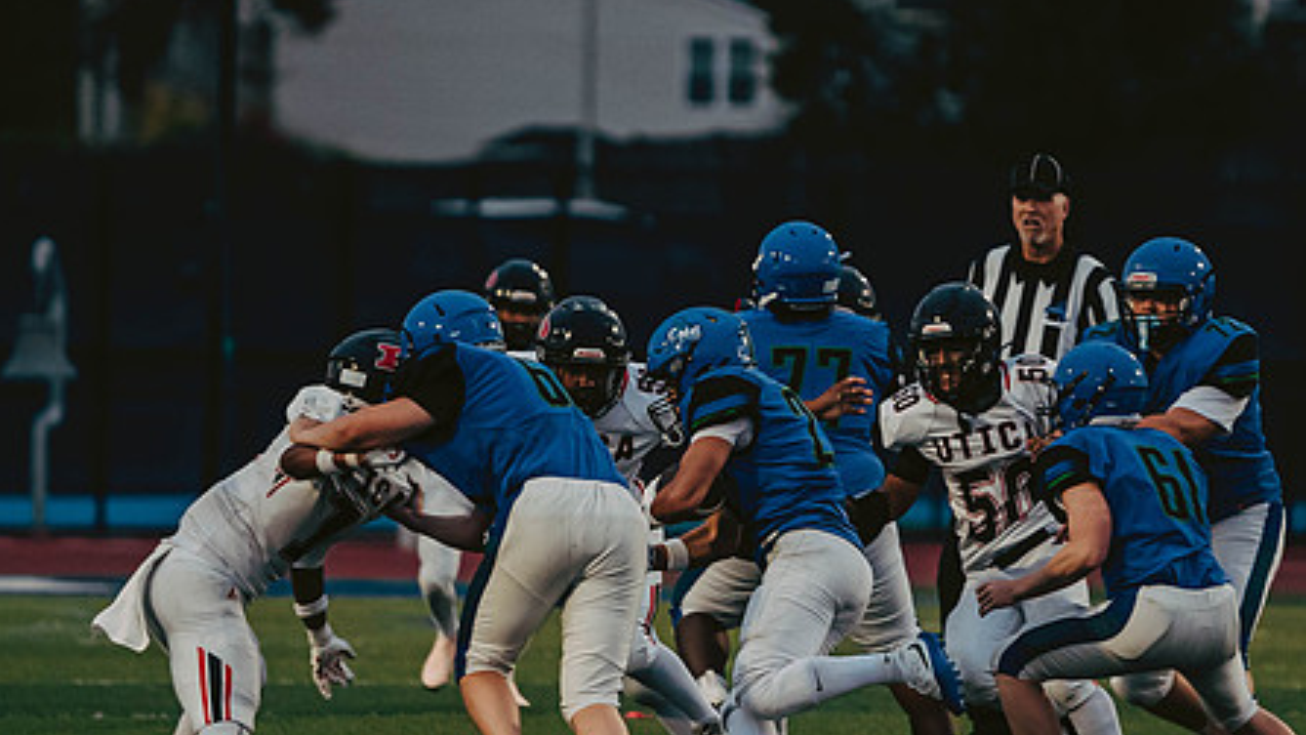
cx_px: 635
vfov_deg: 2.5
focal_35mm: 482
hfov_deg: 4.5
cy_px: 420
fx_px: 16694
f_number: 2.8
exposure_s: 1/1250
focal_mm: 200
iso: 2000
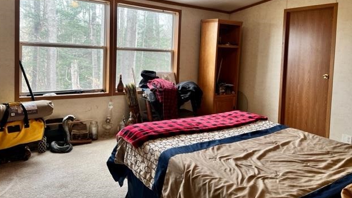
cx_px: 172
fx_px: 271
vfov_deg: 39.7
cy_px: 64
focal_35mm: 29
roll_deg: -2.4
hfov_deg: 66.0
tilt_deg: -2.8
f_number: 1.5
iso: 64
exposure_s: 1/60
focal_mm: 5.7
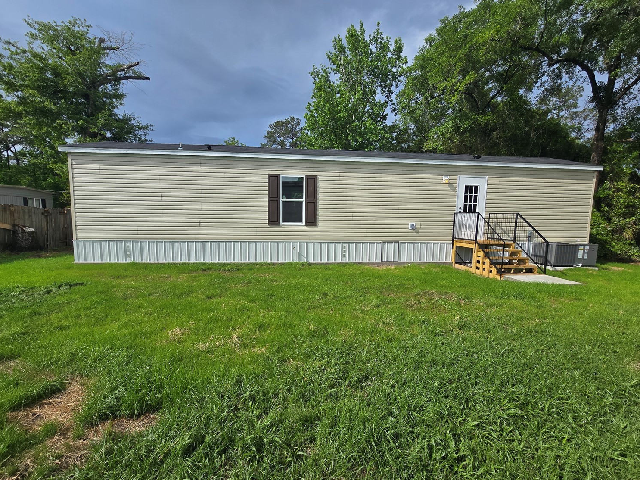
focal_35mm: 14
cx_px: 323
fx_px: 259
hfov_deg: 102.1
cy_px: 249
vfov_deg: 85.6
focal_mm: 2.2
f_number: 2.2
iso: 50
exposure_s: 1/2234
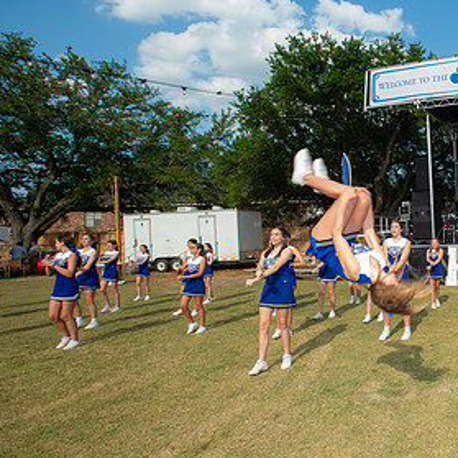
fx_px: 449
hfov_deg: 44.7
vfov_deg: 54.0
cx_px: 471
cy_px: 237
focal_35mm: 30
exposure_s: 1/200
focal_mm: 17
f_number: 5.6
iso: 100
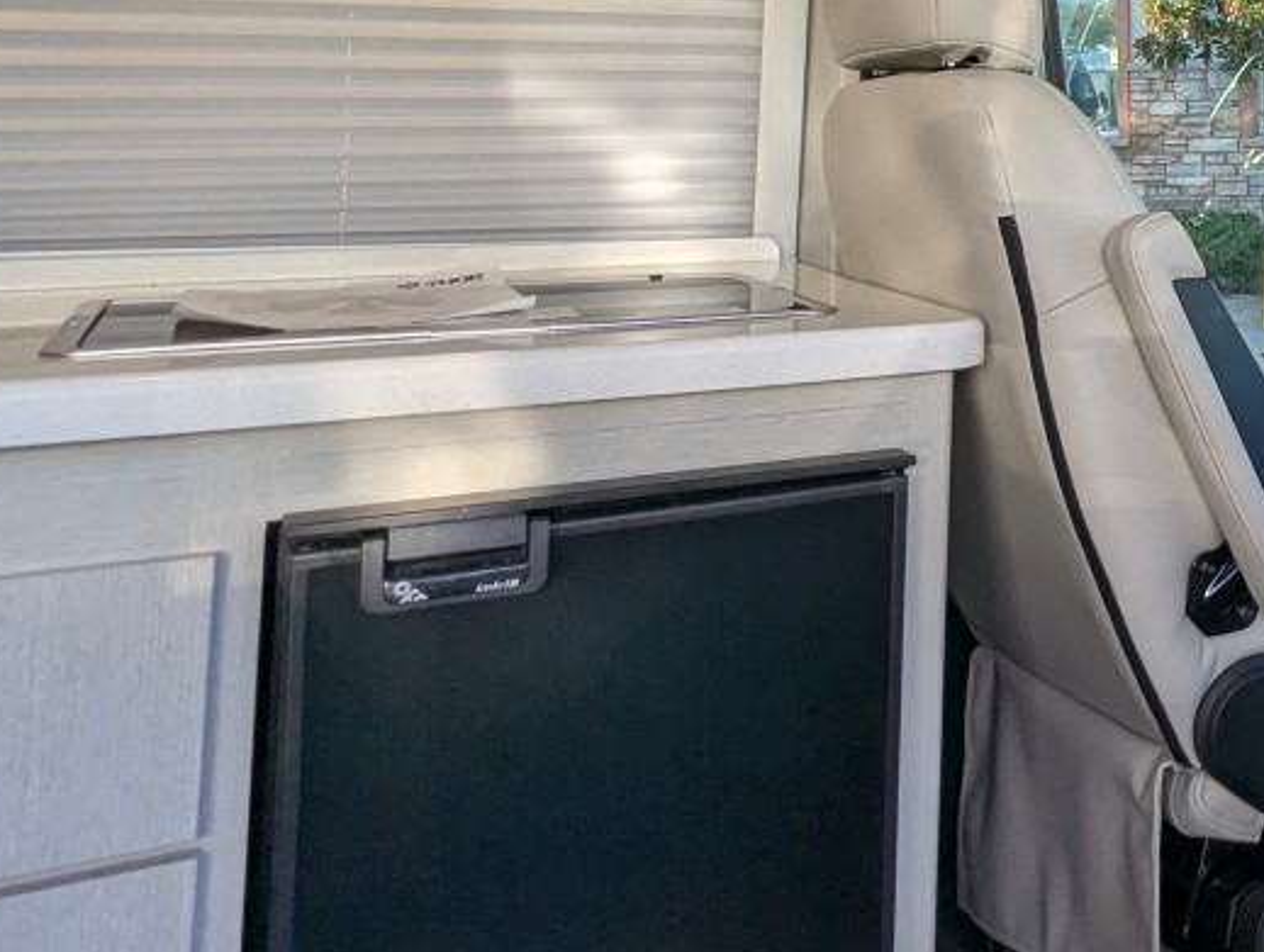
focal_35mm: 43
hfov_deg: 34.4
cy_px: 29
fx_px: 1573
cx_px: 1545
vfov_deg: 31.5
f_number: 2.2
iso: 45
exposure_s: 1/454
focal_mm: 2.35
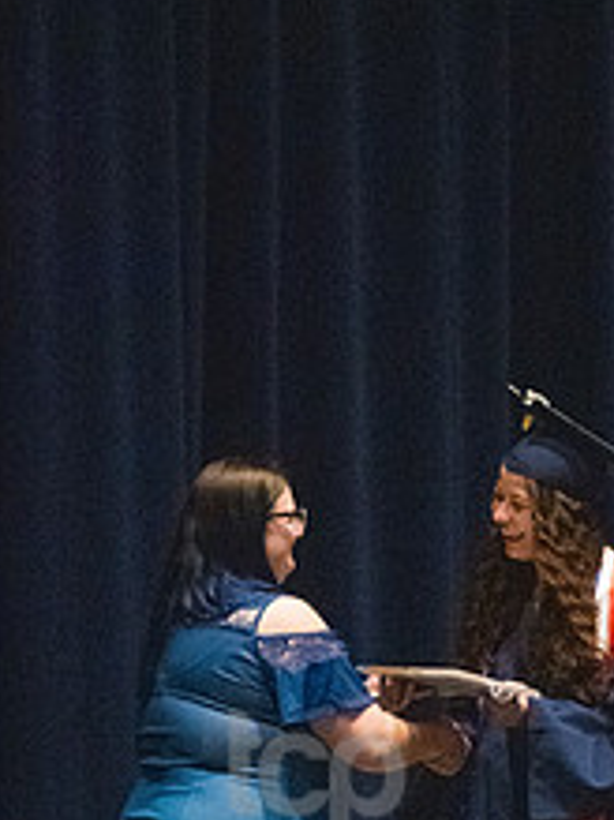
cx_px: 316
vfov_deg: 6.1
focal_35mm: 326
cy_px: 813
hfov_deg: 4.6
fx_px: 7717
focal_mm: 110
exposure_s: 1/400
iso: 10000
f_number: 3.2
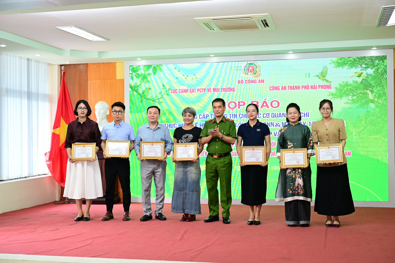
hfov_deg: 41.9
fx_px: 516
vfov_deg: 28.6
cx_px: 198
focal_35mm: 47
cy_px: 132
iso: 800
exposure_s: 1/160
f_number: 4
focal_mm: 47
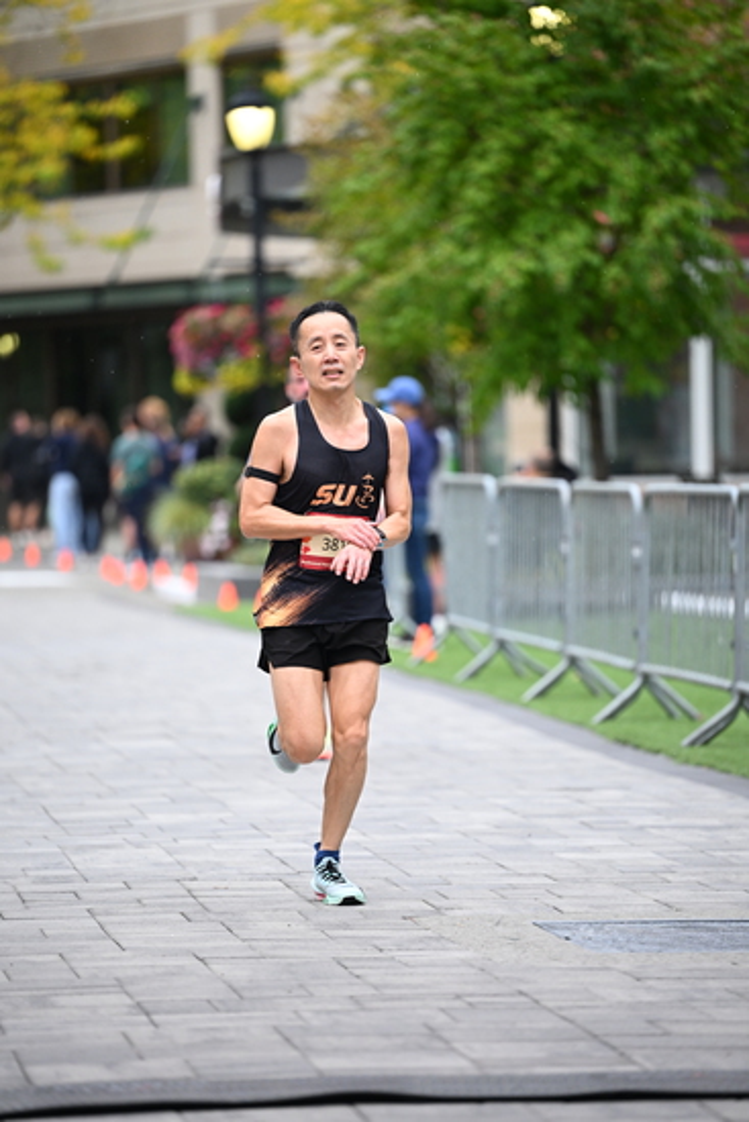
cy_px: 561
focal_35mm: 175
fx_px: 5458
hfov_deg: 7.9
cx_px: 374
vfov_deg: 11.7
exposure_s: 1/1250
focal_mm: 175
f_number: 2.8
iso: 1250
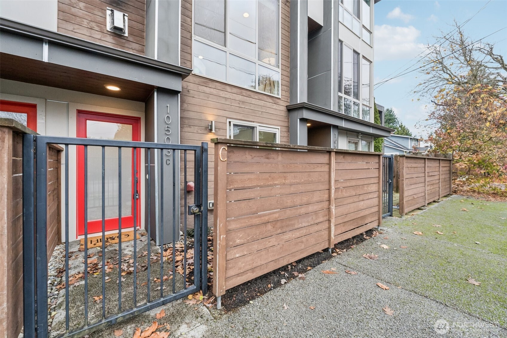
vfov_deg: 77.3
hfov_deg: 100.4
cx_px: 254
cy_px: 169
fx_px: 211
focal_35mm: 15
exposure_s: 1/30
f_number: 9
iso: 800
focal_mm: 10
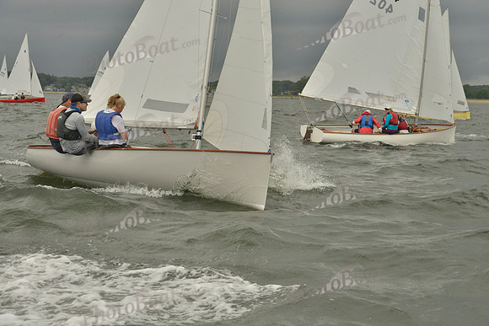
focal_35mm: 70
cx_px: 244
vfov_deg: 19.5
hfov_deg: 28.8
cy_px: 163
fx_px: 951
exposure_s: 1/1250
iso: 400
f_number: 10
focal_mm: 70
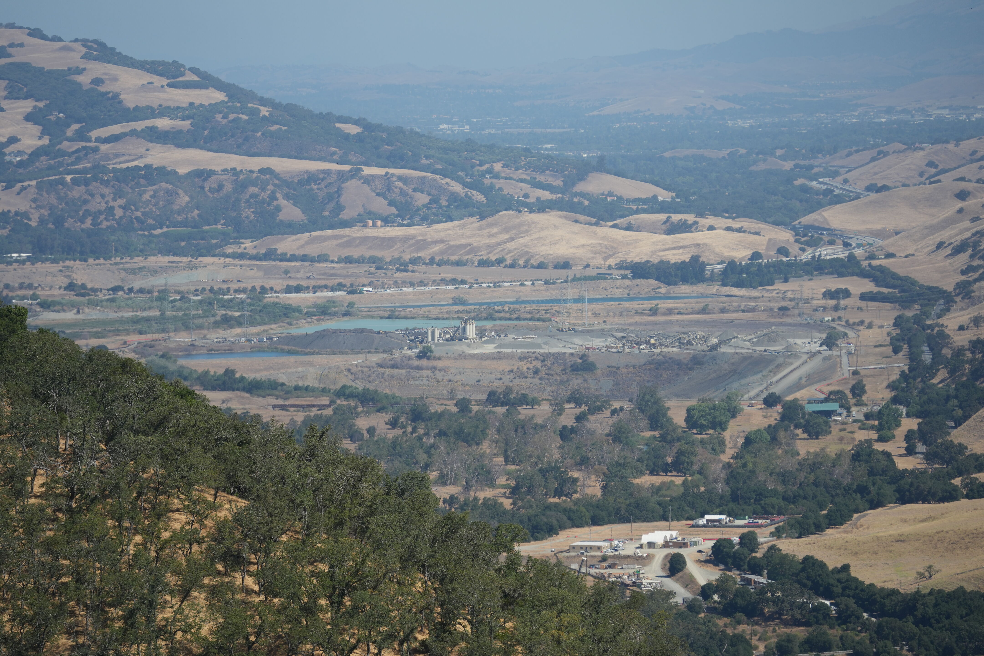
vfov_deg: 6.1
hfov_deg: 9.1
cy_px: 328
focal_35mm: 227
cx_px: 492
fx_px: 6204
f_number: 6.3
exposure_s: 1/1250
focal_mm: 227
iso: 320
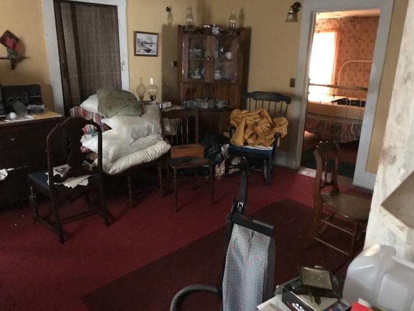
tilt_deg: -16.7
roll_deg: -0.9
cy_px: 156
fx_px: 335
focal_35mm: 28
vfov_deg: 49.7
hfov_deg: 63.4
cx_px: 207
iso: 250
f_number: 1.8
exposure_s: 1/4
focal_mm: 3.99
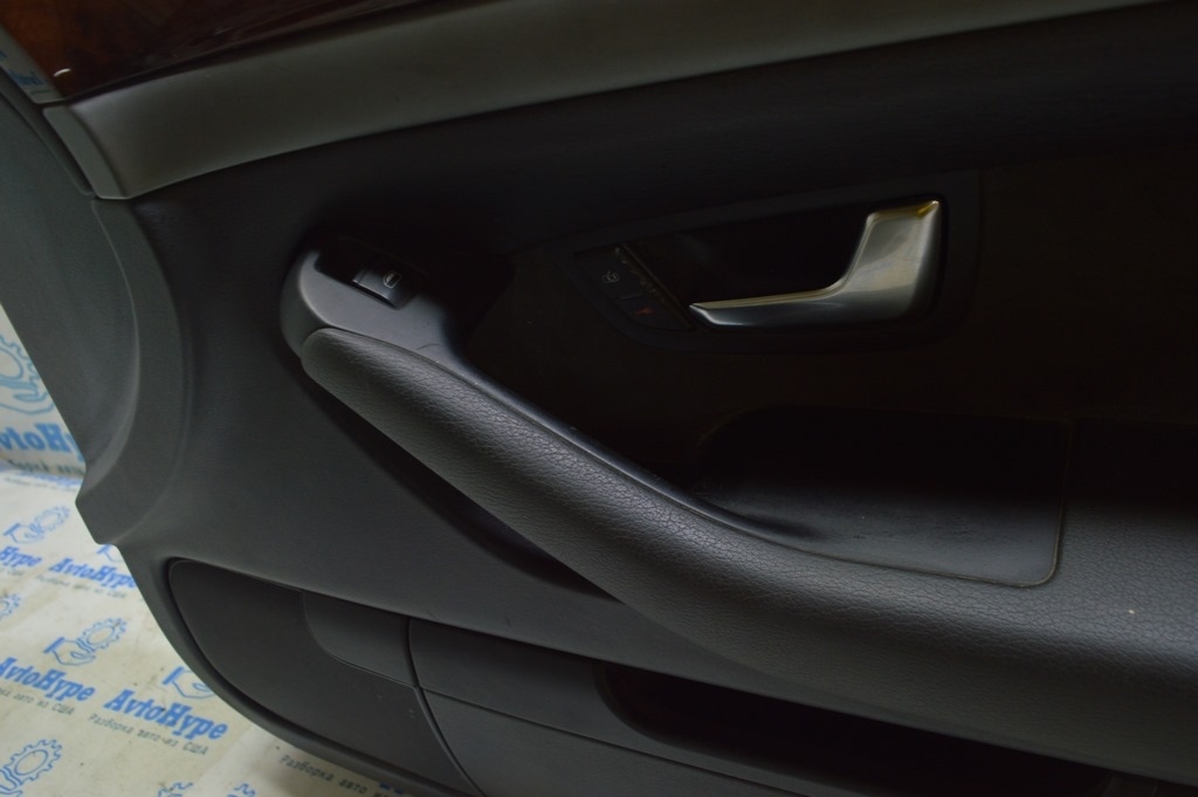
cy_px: 398
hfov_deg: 62.0
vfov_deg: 43.5
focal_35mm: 30
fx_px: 998
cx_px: 599
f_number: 5.6
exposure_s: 1/20
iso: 400
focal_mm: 20
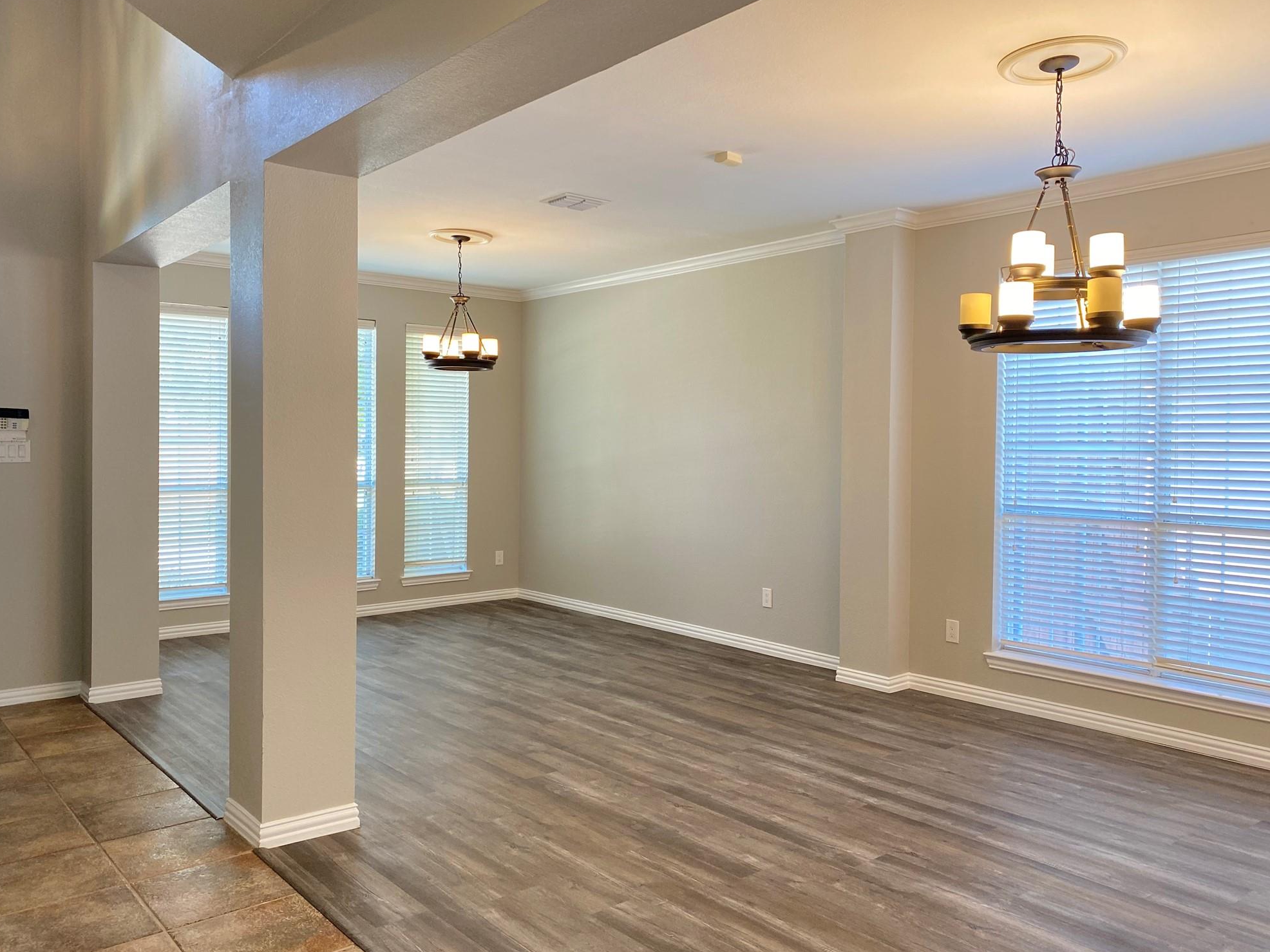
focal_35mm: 27
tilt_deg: -0.9
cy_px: 464
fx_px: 991
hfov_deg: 65.3
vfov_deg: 51.3
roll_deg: +0.5
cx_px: 621
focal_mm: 4.25
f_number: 1.8
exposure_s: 1/60
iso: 80
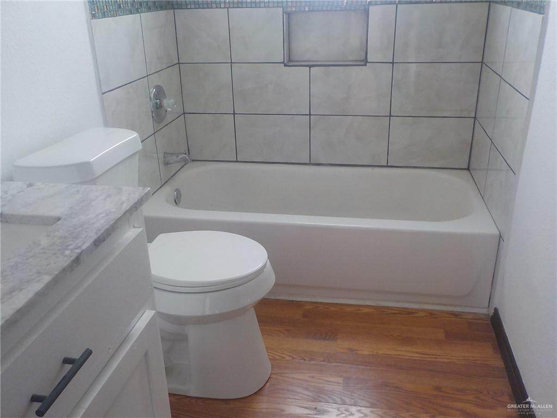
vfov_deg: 46.8
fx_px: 483
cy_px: 209
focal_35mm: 30
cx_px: 278
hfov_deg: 60.0
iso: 160
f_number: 3.3
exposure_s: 1/30
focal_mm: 4.1
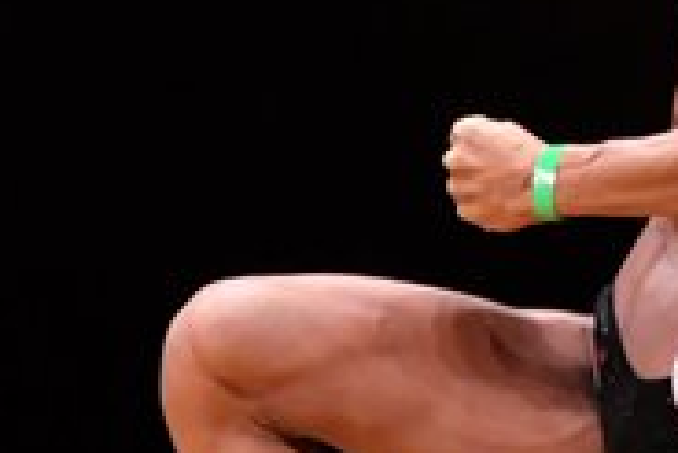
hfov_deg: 1.6
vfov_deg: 1.1
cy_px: 41
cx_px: 827
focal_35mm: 1263
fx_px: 23805
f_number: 5.6
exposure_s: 1/400
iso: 4000
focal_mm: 200
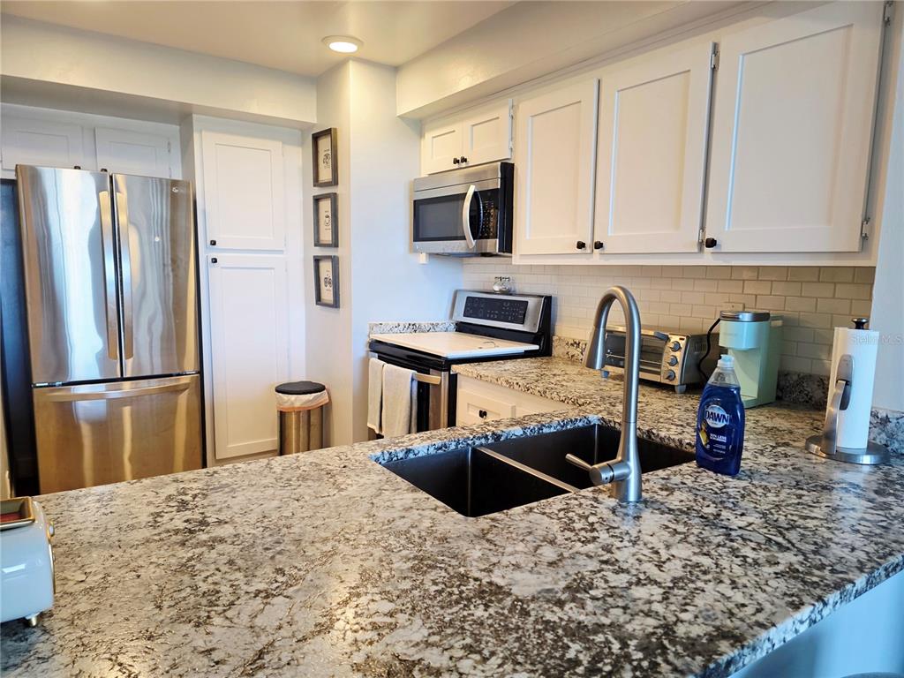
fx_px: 601
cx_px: 452
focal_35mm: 23
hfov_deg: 73.9
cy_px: 339
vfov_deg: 58.9
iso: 160
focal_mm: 6.3
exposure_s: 1/120
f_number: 1.7
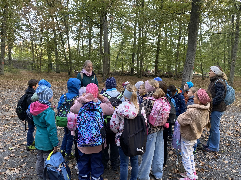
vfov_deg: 53.1
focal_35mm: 26
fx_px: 181
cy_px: 90
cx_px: 120
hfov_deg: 67.3
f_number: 1.8
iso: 125
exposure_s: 1/121
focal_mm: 4.25
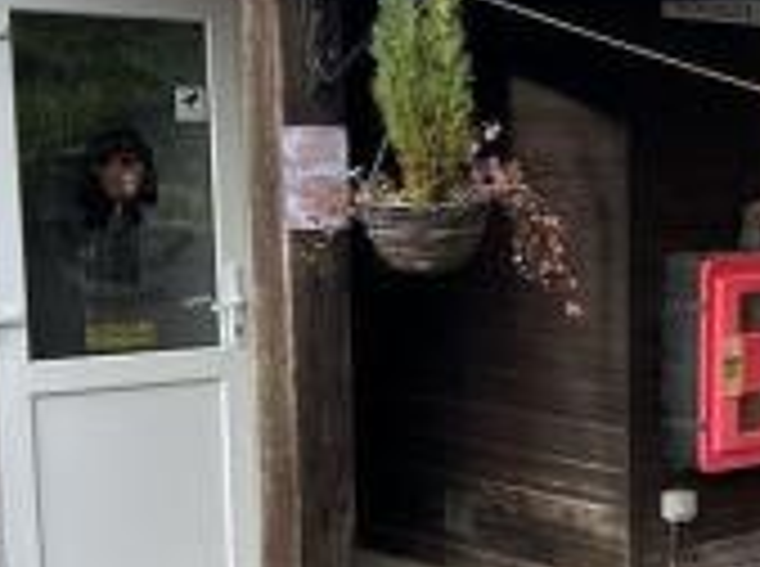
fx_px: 1818
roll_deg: -0.4
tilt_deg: -8.4
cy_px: 412
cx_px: 821
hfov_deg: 22.4
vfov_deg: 17.6
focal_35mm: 83
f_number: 1.78
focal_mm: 6.86
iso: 80
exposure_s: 1/718
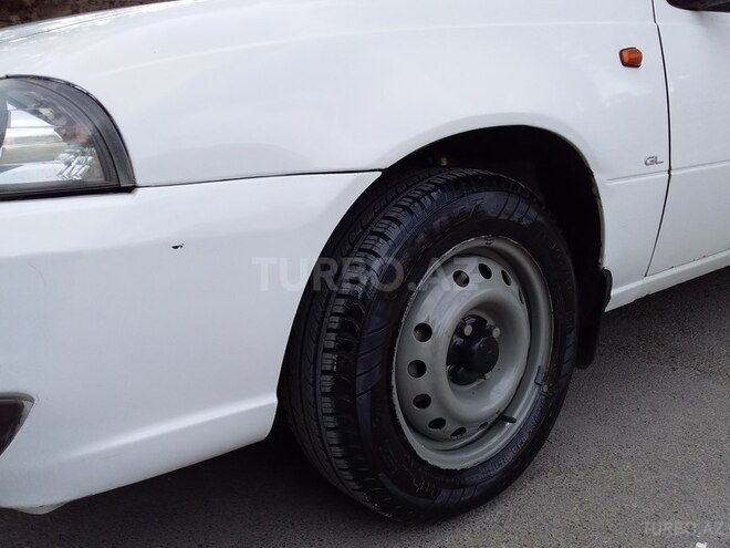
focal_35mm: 31
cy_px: 274
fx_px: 654
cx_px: 365
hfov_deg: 58.4
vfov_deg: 45.4
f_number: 2.2
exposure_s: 1/471
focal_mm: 3.3
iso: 40
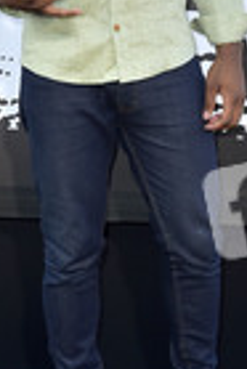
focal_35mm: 101
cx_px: 100
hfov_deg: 13.6
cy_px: 64
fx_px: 1037
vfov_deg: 19.9
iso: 250
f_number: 6.3
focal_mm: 35
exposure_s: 1/250
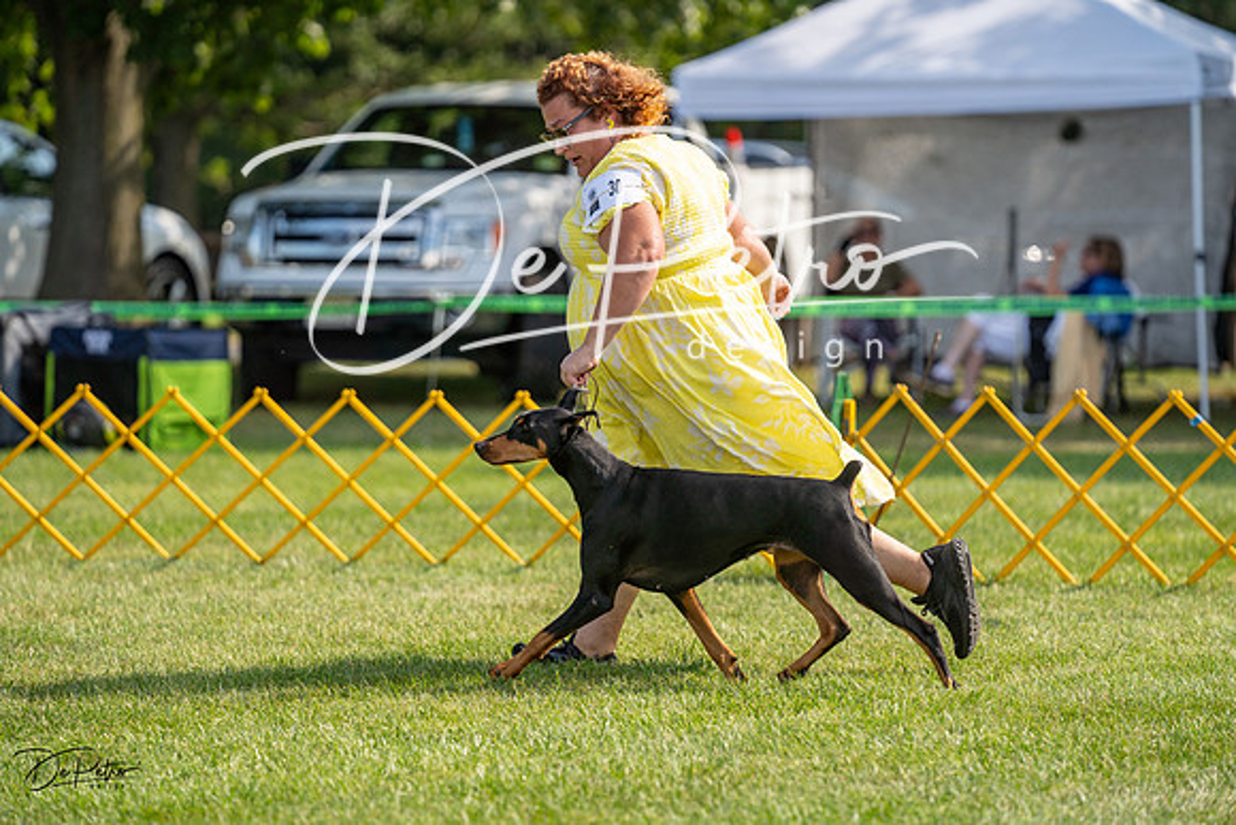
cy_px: 412
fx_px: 6868
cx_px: 618
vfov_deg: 6.9
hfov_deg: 10.3
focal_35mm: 200
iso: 200
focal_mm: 200
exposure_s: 1/1600
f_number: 3.5
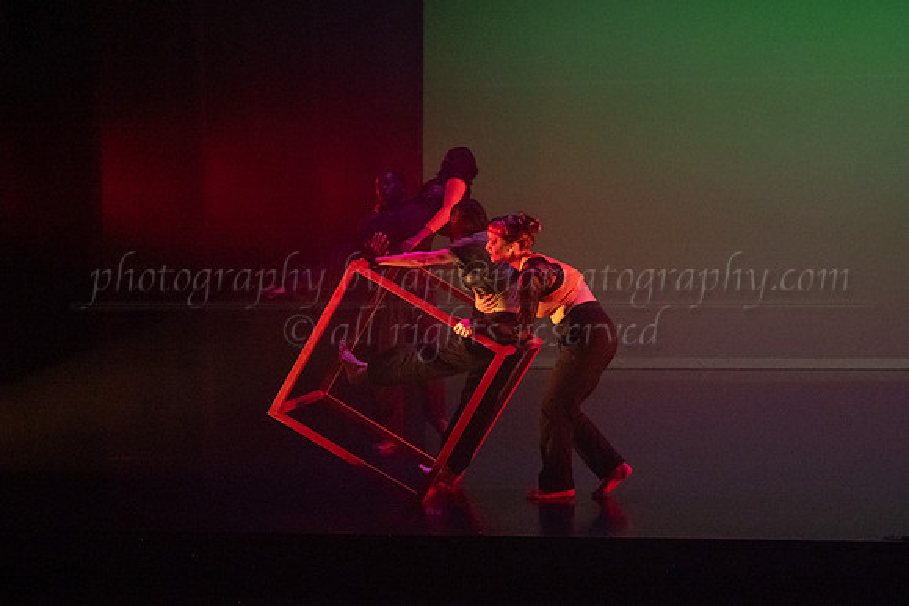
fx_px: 2413
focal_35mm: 96
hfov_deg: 21.3
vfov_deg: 14.3
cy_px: 261
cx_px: 530
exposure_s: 1/320
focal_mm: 75
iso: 4000
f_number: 3.2
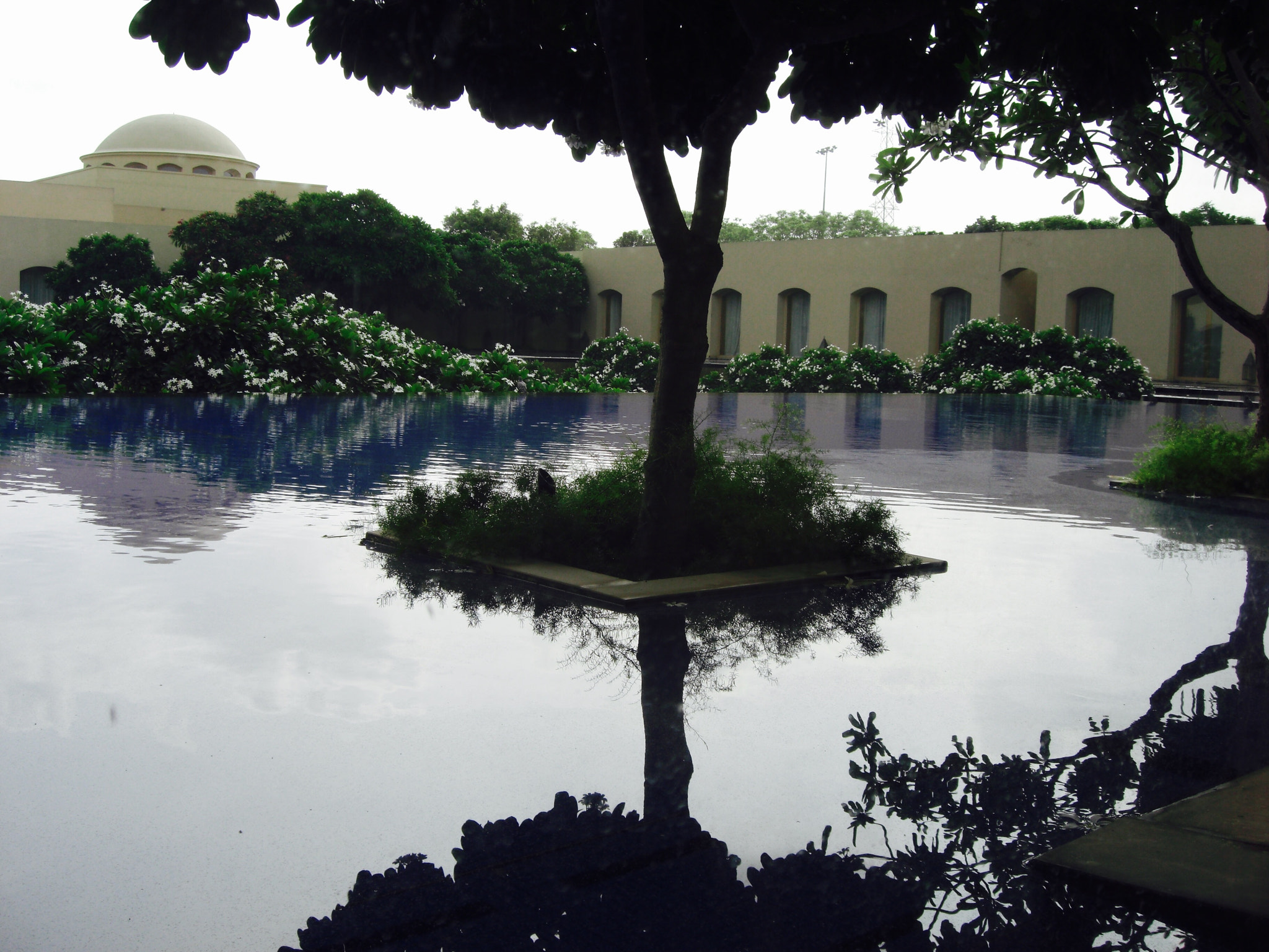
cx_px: 634
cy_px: 476
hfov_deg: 49.0
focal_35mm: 38
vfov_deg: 37.7
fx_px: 1393
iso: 80
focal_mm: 7.9
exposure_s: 1/640
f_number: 4
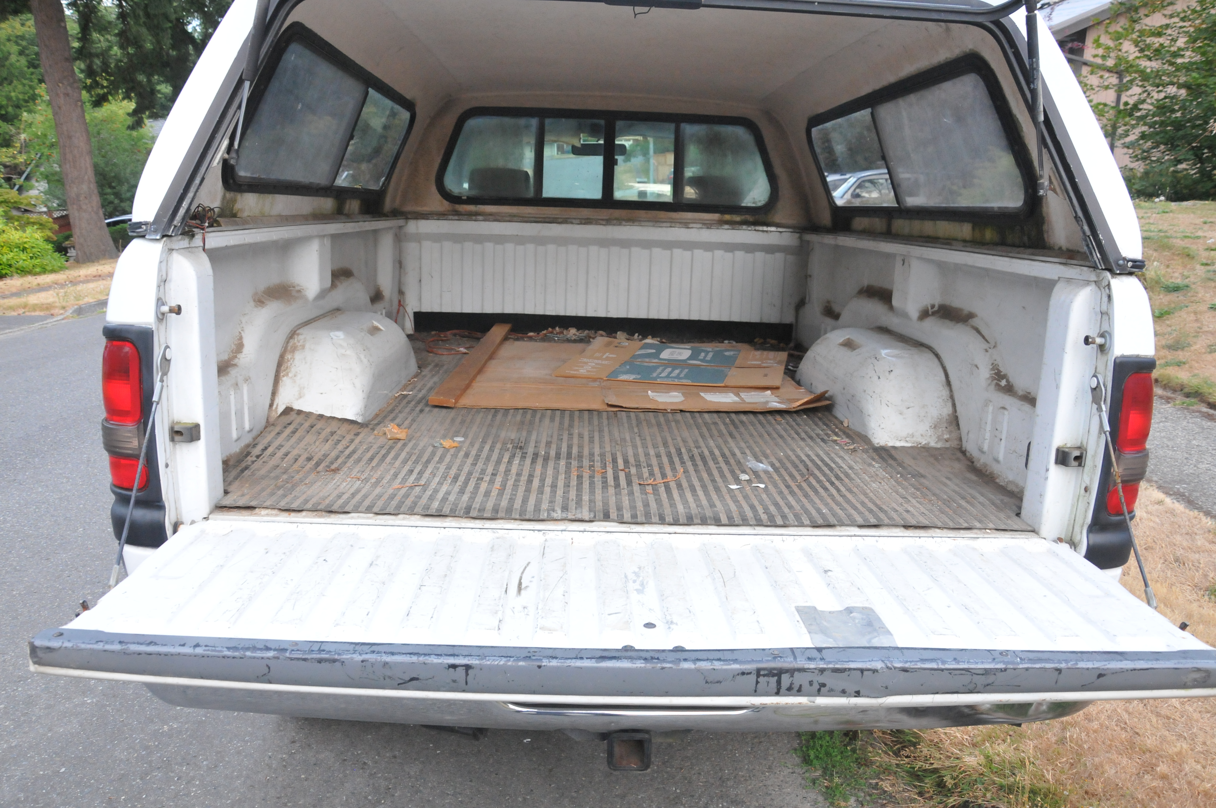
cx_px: 608
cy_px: 404
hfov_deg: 67.4
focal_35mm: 27
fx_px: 911
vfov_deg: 47.8
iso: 1600
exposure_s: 1/100
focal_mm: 18
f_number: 5
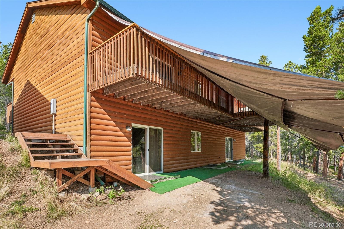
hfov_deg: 95.0
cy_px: 114
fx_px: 158
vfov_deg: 72.0
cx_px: 172
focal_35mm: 16
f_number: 8
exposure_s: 1/125
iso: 100
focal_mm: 11
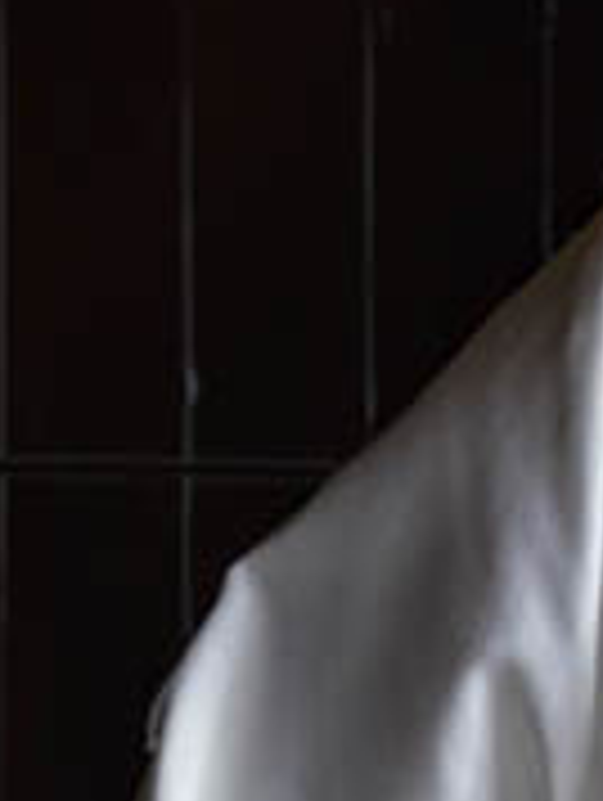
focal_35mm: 370
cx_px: 976
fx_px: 8573
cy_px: 1192
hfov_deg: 4.0
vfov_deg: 5.3
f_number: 8
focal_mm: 65
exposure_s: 1/125
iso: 100
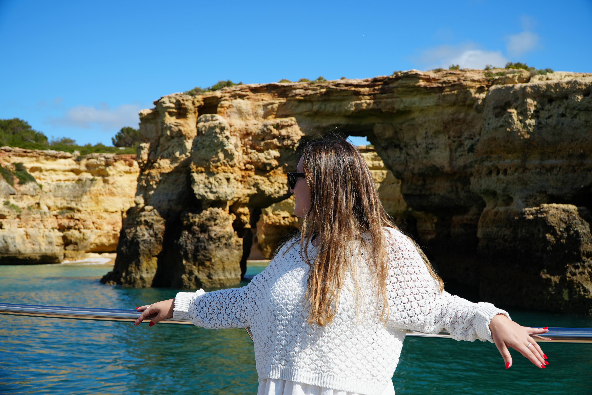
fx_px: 707
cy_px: 198
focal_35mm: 43
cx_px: 296
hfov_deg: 45.4
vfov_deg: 31.2
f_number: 5
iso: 100
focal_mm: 29
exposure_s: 1/800
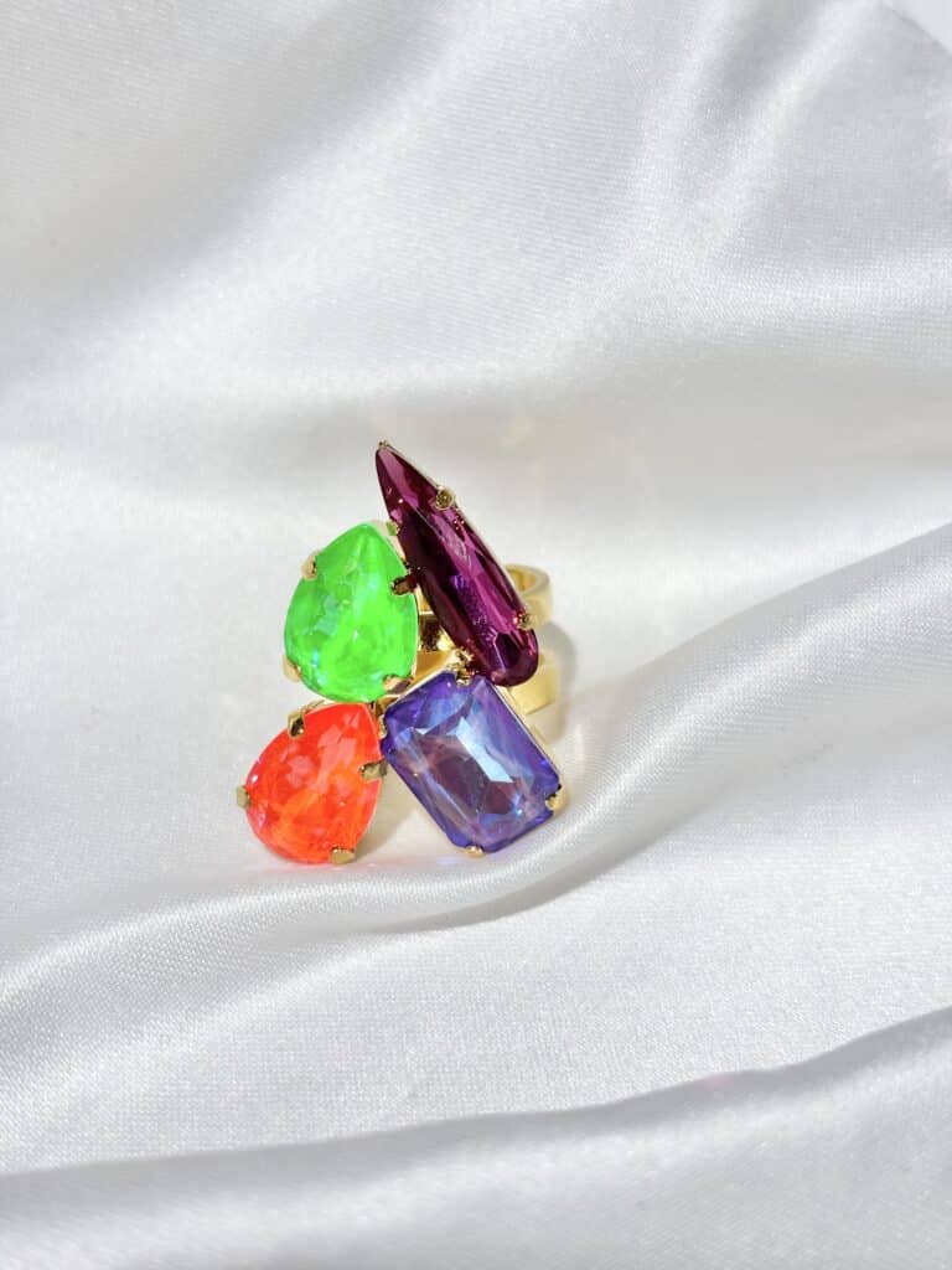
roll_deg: +9.1
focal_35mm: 52
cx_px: 476
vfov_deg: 36.8
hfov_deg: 28.0
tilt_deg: -35.8
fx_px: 1907
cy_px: 635
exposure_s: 1/391
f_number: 1.6
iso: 32
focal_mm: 5.96
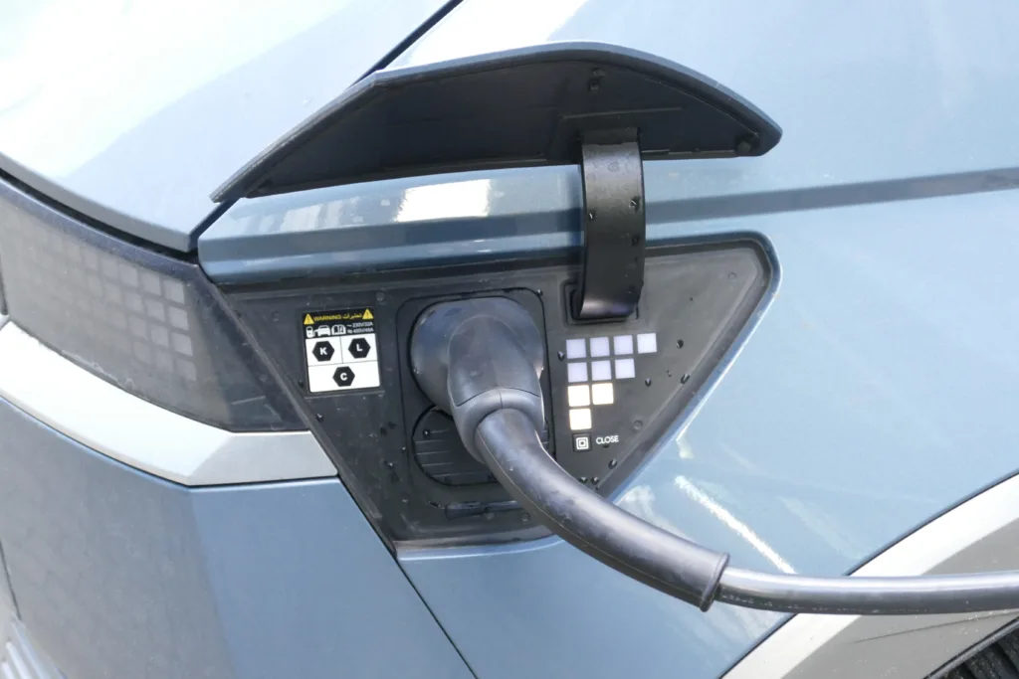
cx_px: 510
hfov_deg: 31.9
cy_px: 340
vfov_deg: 21.6
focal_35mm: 63
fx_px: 1783
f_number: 3.6
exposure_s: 1/80
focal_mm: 22.94
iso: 1250
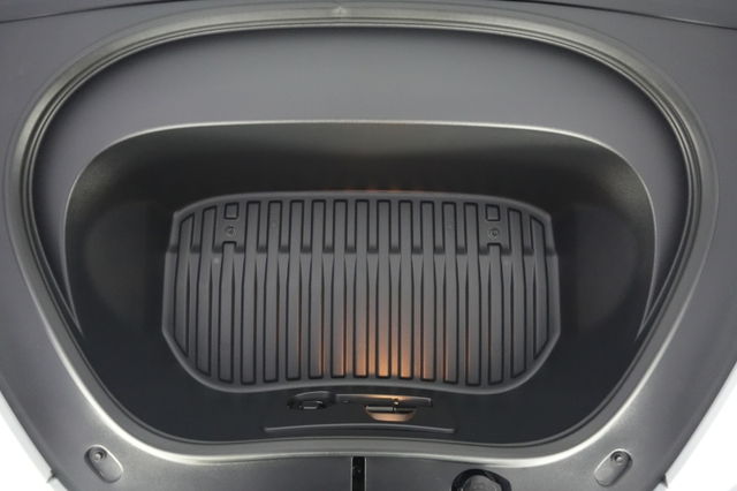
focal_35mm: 24
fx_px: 491
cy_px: 246
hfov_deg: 73.8
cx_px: 368
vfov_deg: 53.1
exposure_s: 1/160
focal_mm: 24
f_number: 2.8
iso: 8000
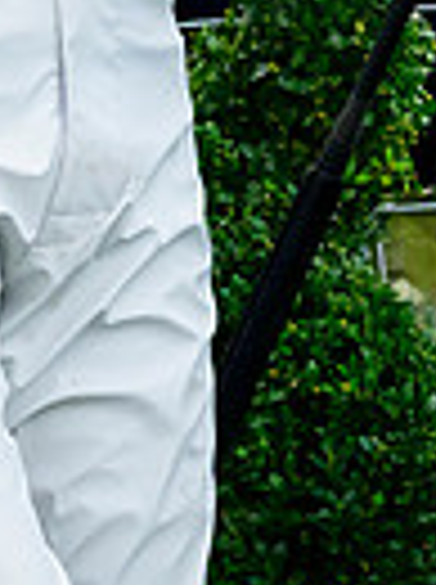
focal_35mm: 949
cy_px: -483
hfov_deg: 1.6
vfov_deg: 2.1
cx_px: -458
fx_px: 15990
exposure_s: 1/2500
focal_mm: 175
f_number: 4.8
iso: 4500
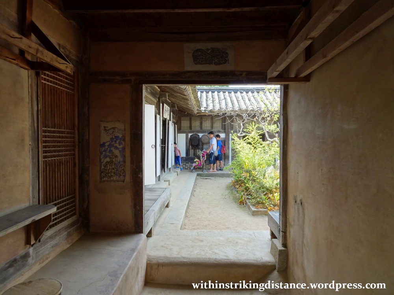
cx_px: 197
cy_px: 148
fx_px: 273
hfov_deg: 71.6
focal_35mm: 24
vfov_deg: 56.8
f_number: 3.5
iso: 80
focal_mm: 4.1
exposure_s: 1/80
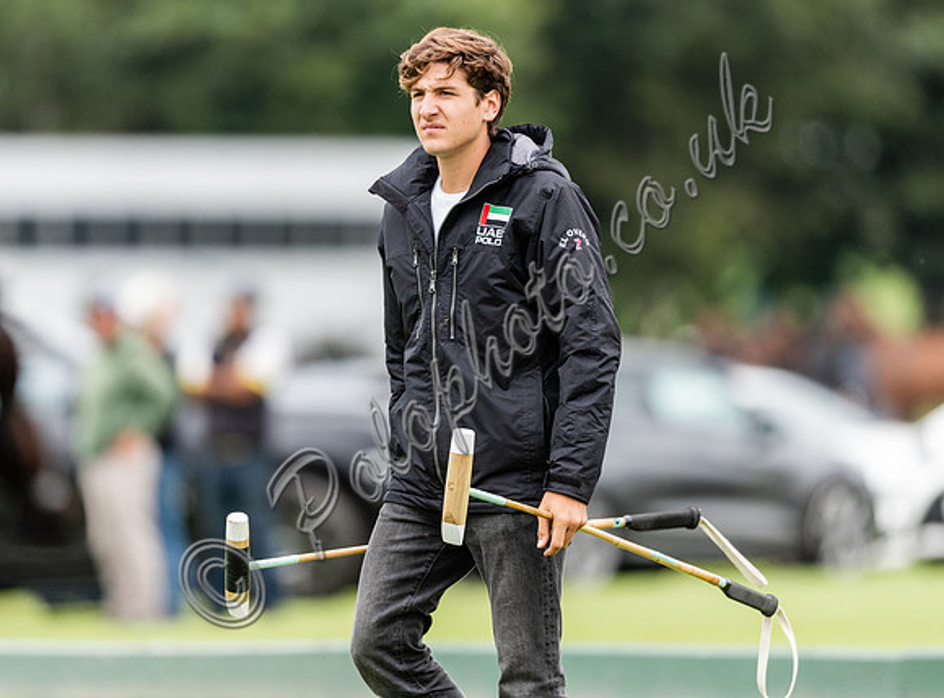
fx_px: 15943
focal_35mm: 588
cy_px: 318
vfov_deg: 2.5
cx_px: 435
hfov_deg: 3.4
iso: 800
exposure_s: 1/1250
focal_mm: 500
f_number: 4
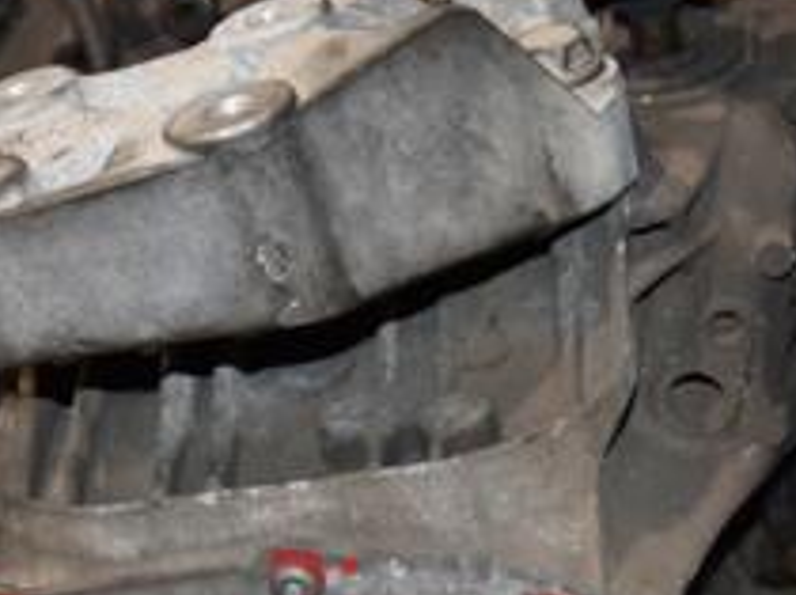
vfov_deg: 11.2
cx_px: 462
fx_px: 3032
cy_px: 337
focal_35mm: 132
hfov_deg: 15.0
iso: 800
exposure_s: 1/60
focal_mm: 32
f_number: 5
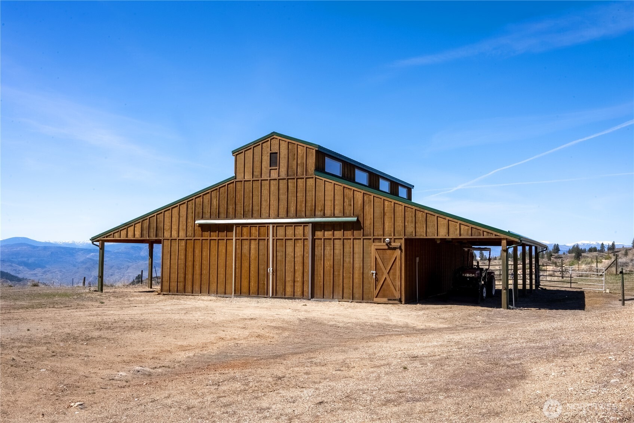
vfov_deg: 39.4
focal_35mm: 34
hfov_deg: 56.3
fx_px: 592
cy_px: 212
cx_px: 317
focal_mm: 33.6
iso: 100
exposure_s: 1/3200
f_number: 22
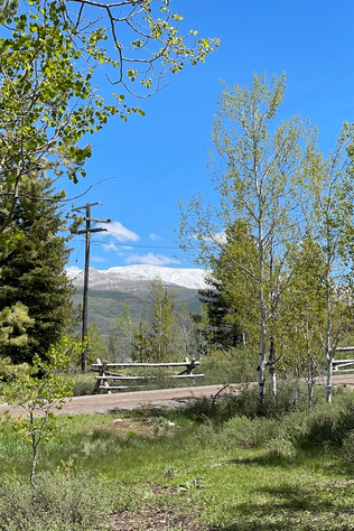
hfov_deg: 18.7
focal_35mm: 73
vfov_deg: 27.7
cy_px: 268
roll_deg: -0.2
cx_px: 199
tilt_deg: +6.0
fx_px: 1077
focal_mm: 6
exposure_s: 1/1653
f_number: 2
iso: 32
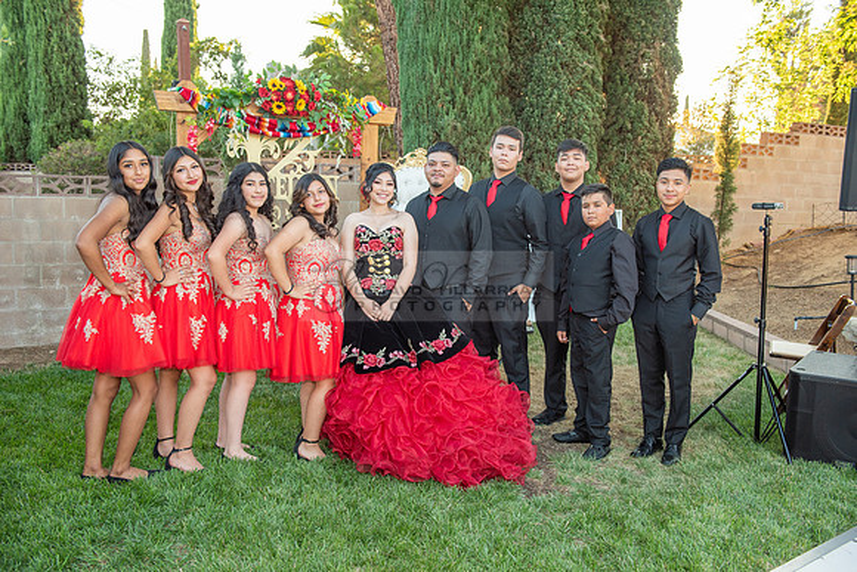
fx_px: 762
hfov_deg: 58.7
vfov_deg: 41.1
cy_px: 286
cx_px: 428
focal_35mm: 32
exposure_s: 1/200
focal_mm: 32
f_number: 4.5
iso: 400
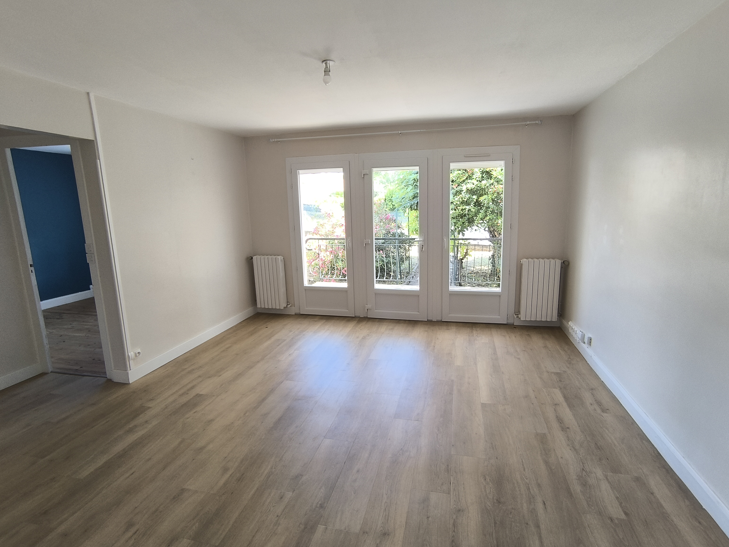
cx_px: 382
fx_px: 358
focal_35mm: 17
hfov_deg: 91.0
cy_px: 263
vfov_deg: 74.7
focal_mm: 1.65
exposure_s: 1/50
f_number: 2.2
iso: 50
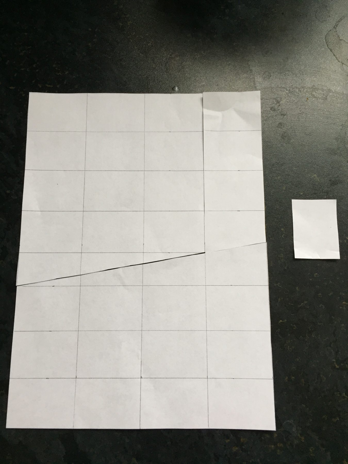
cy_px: 232
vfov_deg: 61.7
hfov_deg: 48.2
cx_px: 174
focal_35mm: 29
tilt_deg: -79.2
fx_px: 389
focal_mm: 4.15
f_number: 2.2
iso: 125
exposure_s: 1/33
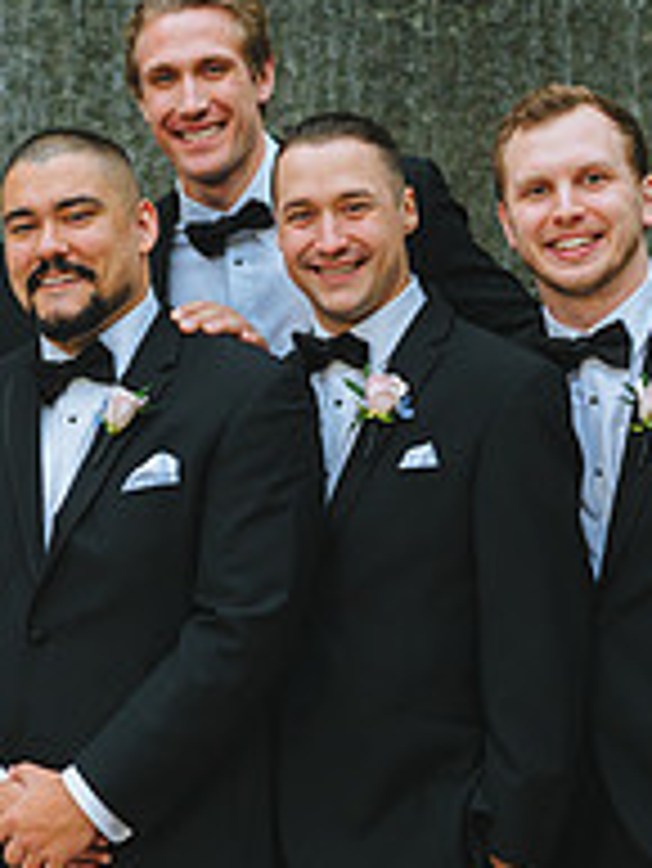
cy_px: 702
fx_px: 3035
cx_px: -99
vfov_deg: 16.1
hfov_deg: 12.0
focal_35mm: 121
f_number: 3.5
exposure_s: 1/320
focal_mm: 42
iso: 1000
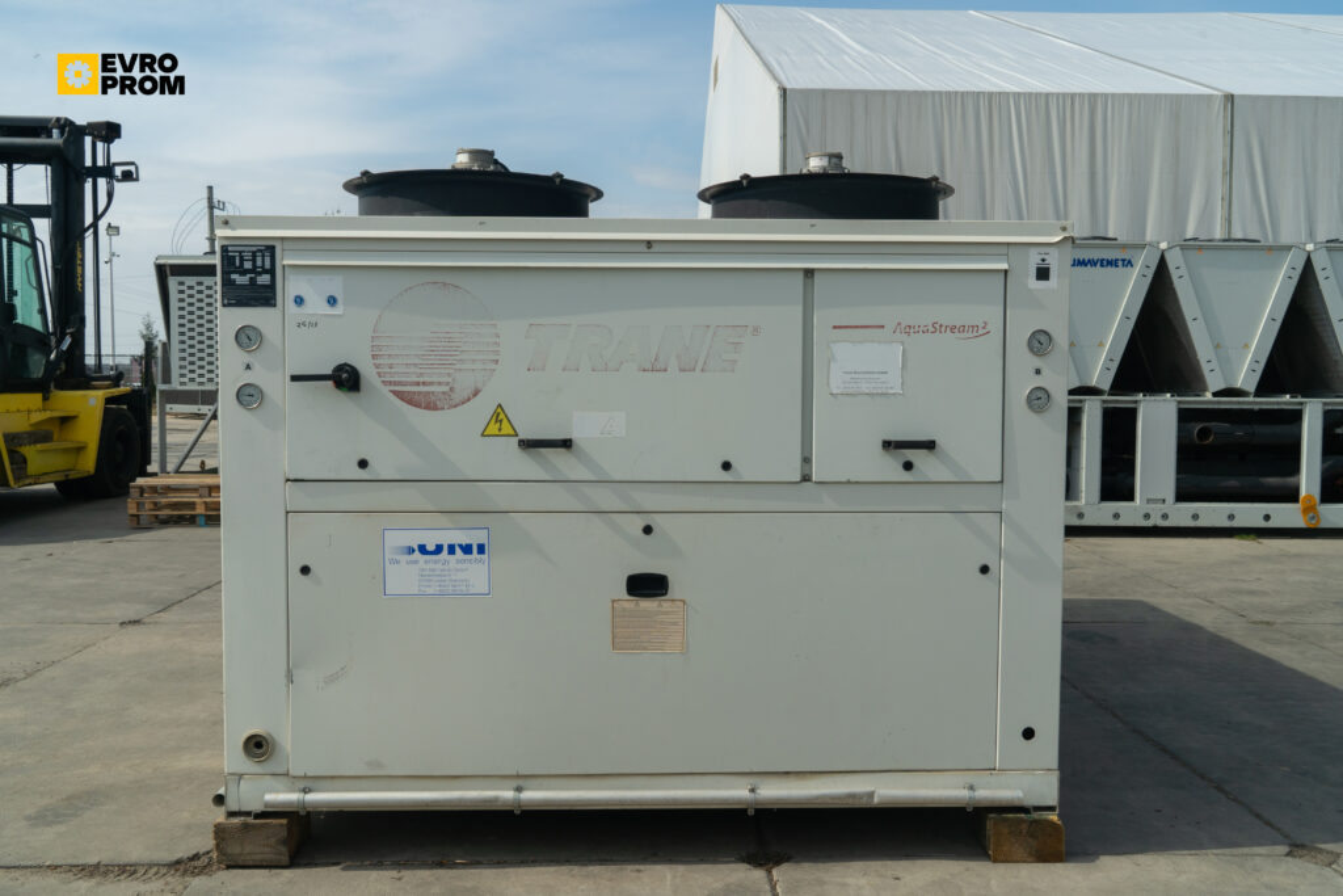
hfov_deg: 61.9
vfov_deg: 43.6
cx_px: 672
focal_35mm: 30
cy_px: 448
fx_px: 1119
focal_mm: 30
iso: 160
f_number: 11
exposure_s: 1/200
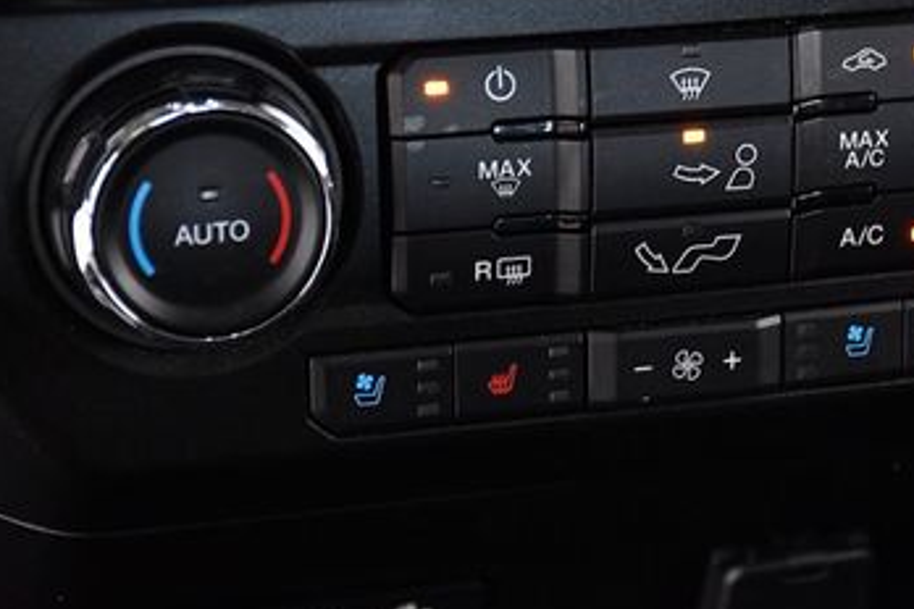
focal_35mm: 138
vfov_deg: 9.9
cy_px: 180
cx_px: 659
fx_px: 3503
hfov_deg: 14.8
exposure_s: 1/50
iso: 2500
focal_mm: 50
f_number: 4.8
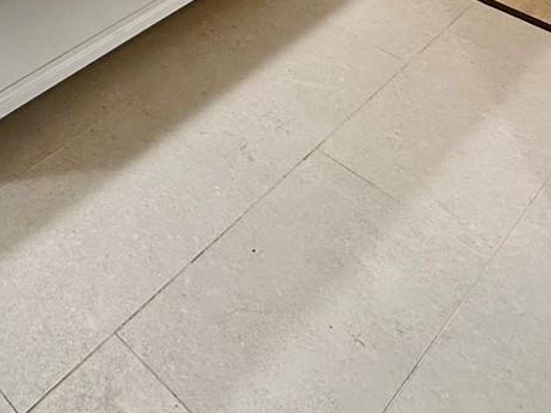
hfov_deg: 33.1
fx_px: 780
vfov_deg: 23.9
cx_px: -81
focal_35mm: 49
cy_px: -196
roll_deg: +0.4
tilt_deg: -22.6
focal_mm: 2.22
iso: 200
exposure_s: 1/120
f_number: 2.2
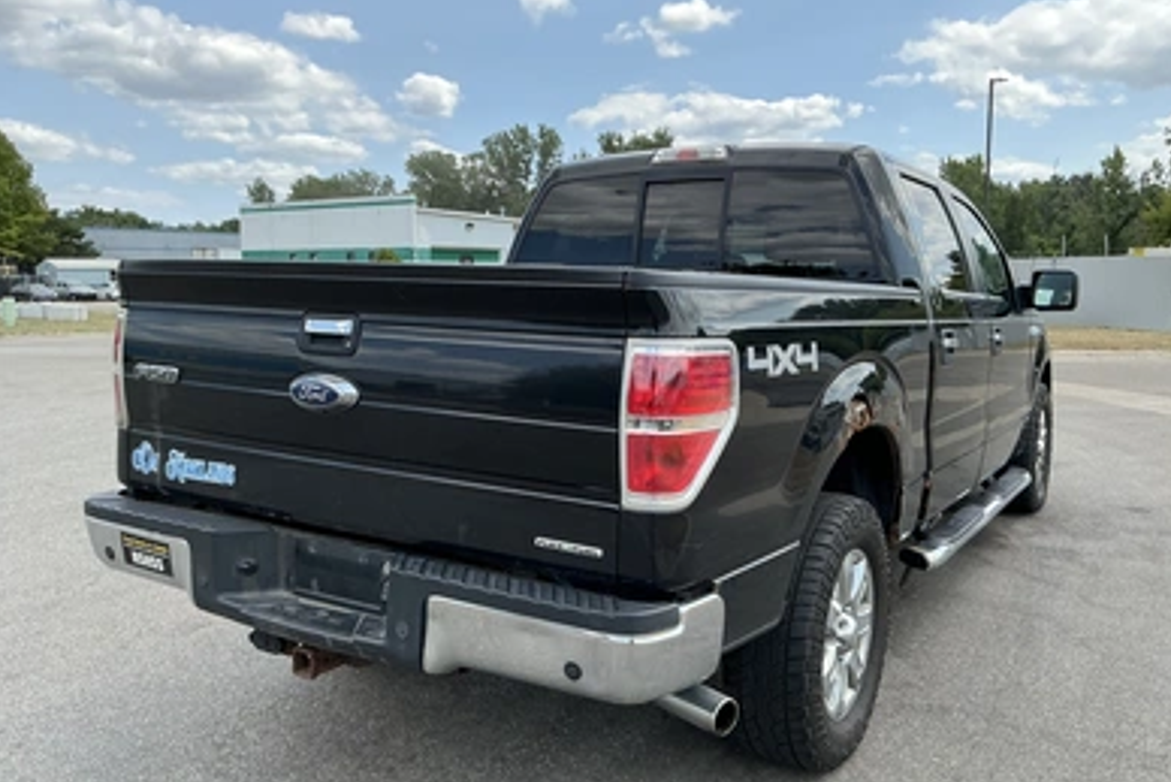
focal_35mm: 30
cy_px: 402
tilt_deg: -3.8
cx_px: 598
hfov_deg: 61.9
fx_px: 976
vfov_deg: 43.6
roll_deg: +0.1
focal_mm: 3
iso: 25
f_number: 1.8
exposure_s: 1/1144
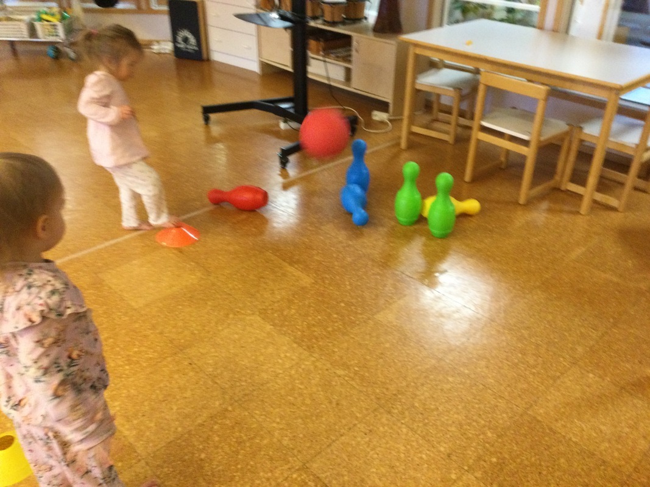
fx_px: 582
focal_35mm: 31
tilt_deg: -36.2
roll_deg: -1.8
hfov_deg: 58.4
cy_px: 244
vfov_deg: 45.4
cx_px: 325
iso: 200
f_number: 2.4
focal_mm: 3.3
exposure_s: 1/33
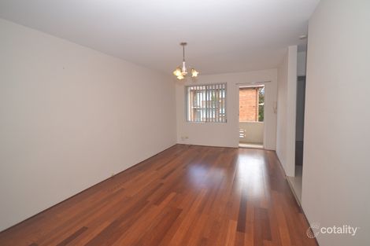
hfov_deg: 100.4
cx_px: 185
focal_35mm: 15
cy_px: 123
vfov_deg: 77.3
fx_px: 154
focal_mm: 10
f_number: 4
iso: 100
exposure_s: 1/60
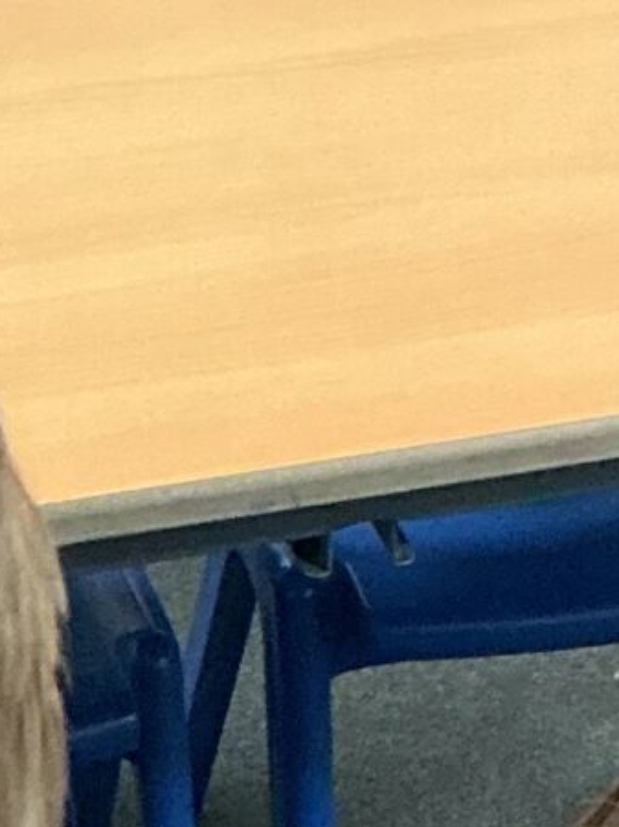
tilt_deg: -44.6
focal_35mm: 165
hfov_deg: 9.0
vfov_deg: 11.0
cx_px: 151
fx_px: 3938
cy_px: 1588
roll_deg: +5.2
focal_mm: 3
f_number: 1.8
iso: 200
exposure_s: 1/60
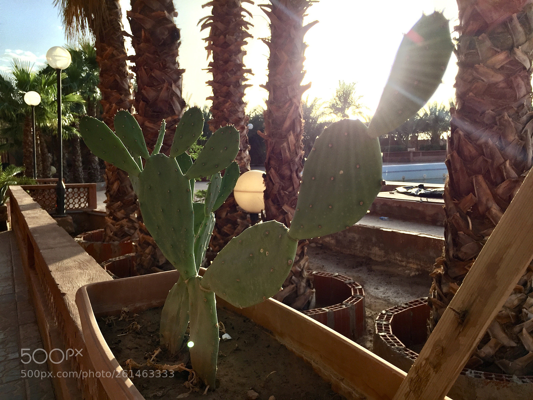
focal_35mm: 29
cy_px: 200
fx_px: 447
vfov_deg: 48.2
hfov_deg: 61.7
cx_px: 266
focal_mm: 4.15
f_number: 2.2
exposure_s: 1/824
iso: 32
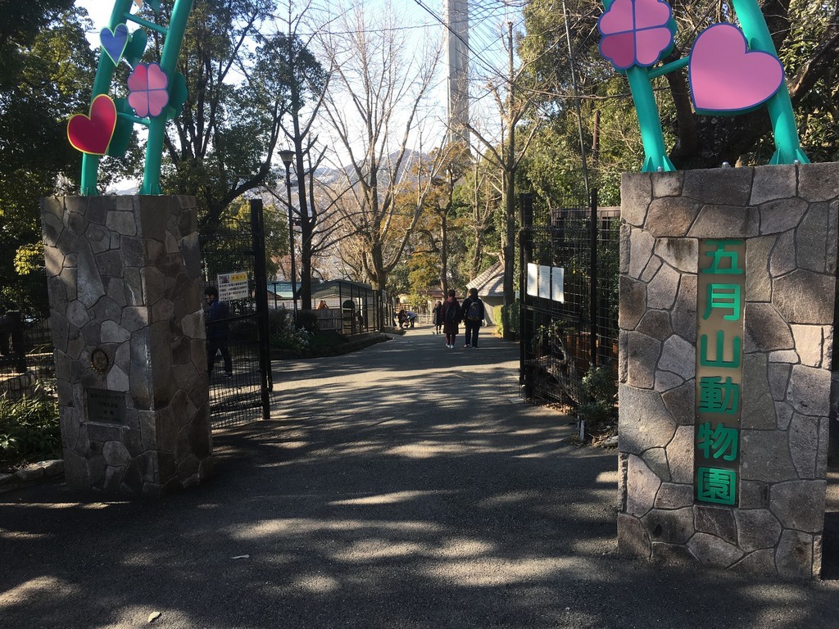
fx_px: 703
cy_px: 314
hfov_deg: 61.7
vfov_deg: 48.2
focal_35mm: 29
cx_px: 420
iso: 25
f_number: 2.2
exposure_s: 1/381
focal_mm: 4.15
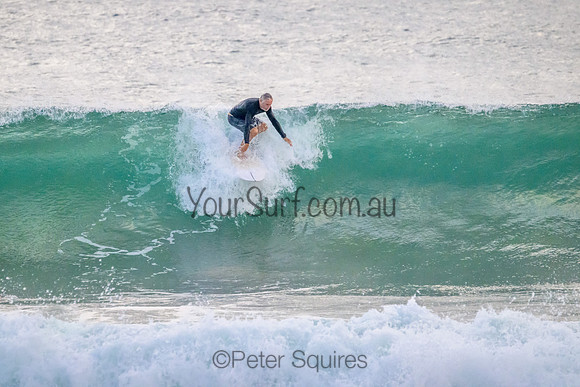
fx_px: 11357
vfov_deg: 2.0
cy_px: 160
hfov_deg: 2.9
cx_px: 260
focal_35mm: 705
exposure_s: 1/2000
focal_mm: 600
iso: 5000
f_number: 11
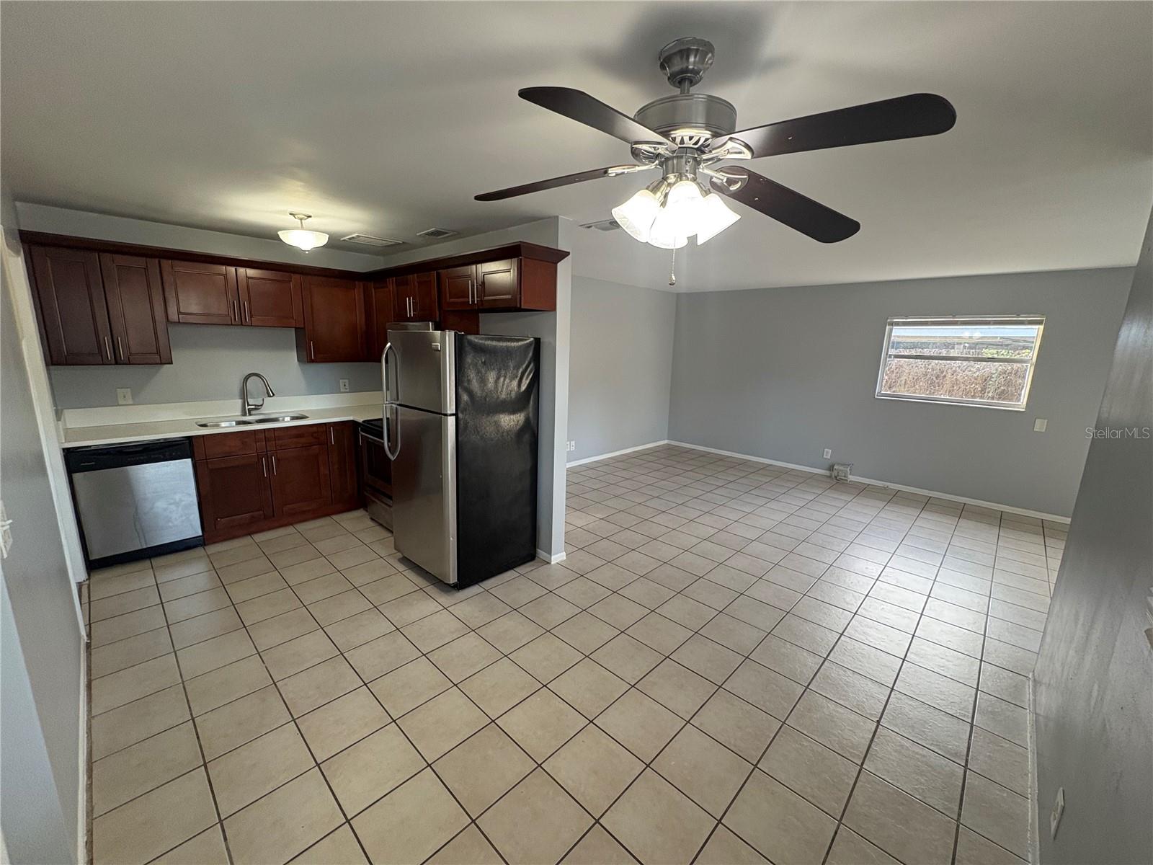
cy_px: 432
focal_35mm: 14
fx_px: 466
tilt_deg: -11.0
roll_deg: -1.5
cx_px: 576
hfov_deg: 102.1
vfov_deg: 85.7
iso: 250
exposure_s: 1/60
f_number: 2.2
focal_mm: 2.22
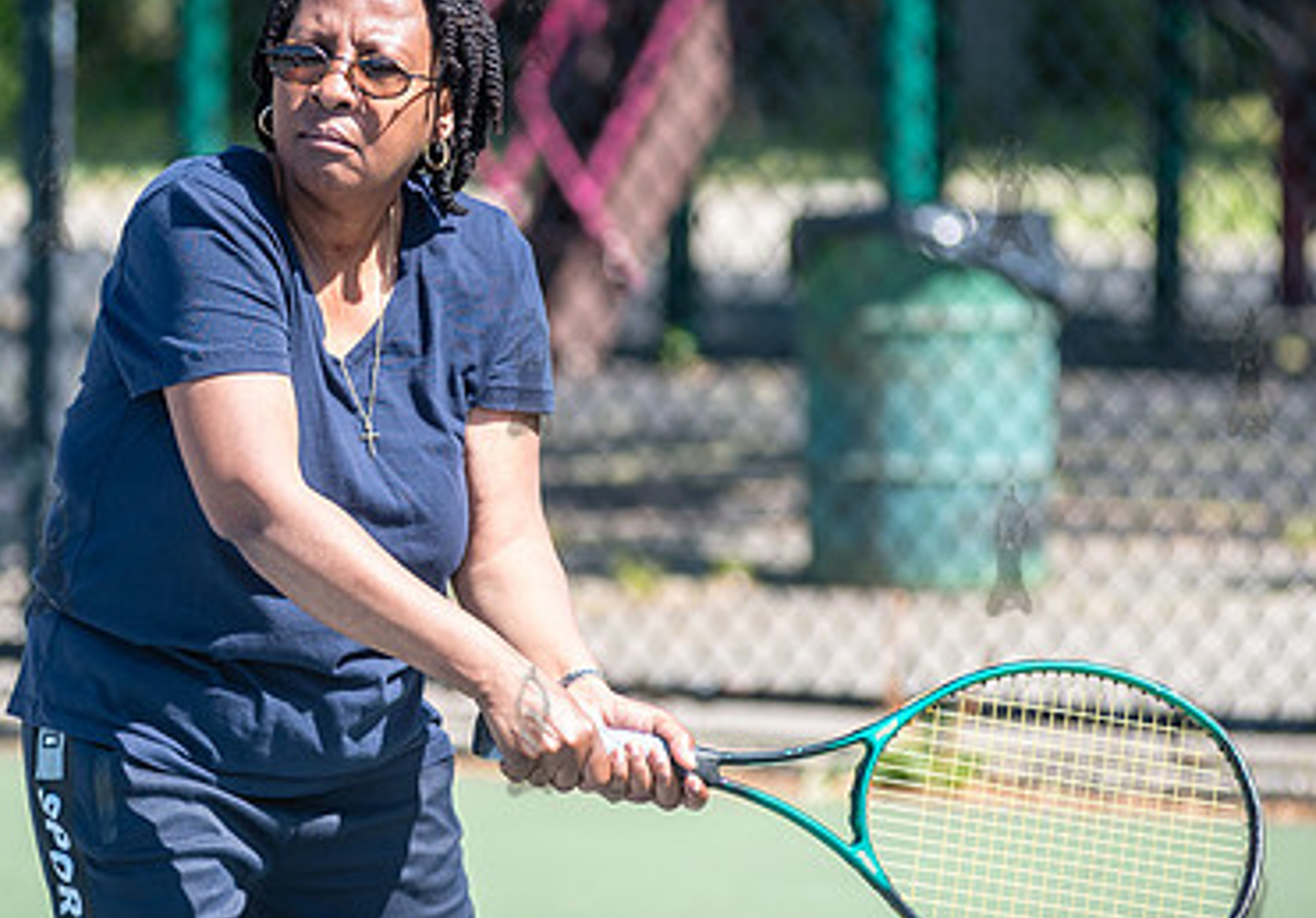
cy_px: 274
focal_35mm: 284
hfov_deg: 7.1
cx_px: 335
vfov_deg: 5.0
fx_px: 10534
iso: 200
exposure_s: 1/1000
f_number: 3.5
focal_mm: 155
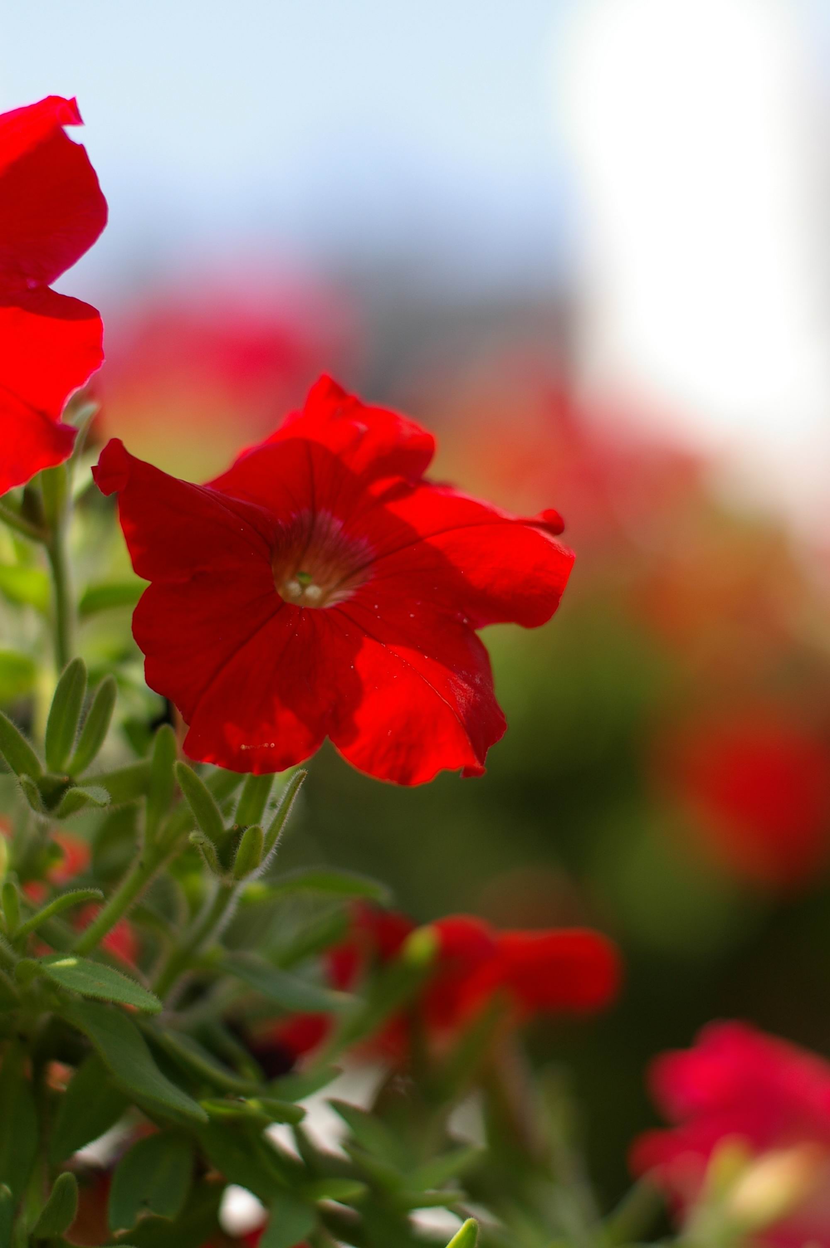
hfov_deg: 18.1
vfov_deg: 27.0
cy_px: 624
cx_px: 415
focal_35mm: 75
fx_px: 2598
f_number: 2.4
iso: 200
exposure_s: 1/2000
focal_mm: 50
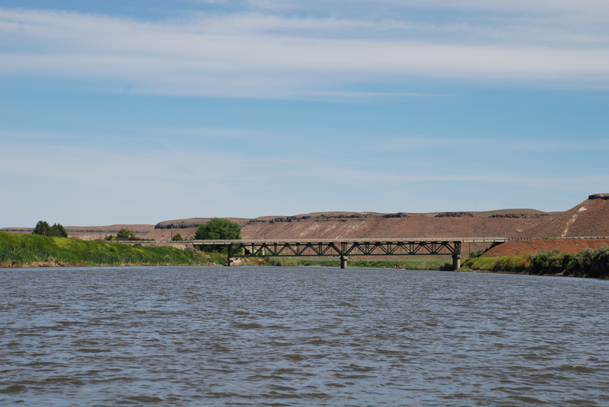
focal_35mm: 78
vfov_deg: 17.5
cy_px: 204
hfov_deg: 26.0
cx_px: 304
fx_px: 1321
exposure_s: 1/320
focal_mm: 52
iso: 100
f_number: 9
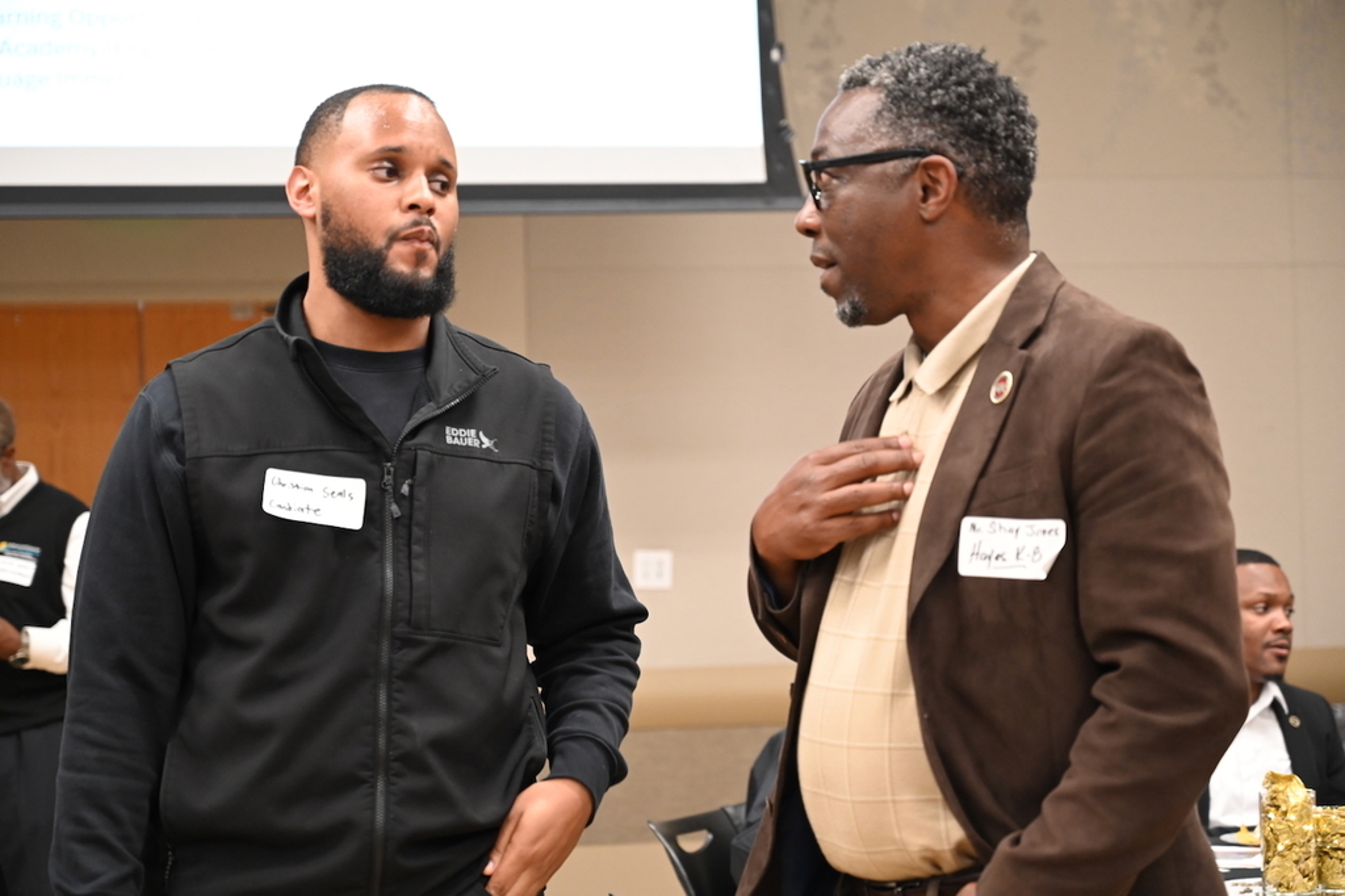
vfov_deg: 19.4
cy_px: 448
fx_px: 2614
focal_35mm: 70
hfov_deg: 28.9
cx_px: 672
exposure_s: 1/80
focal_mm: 70
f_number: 4
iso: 3200
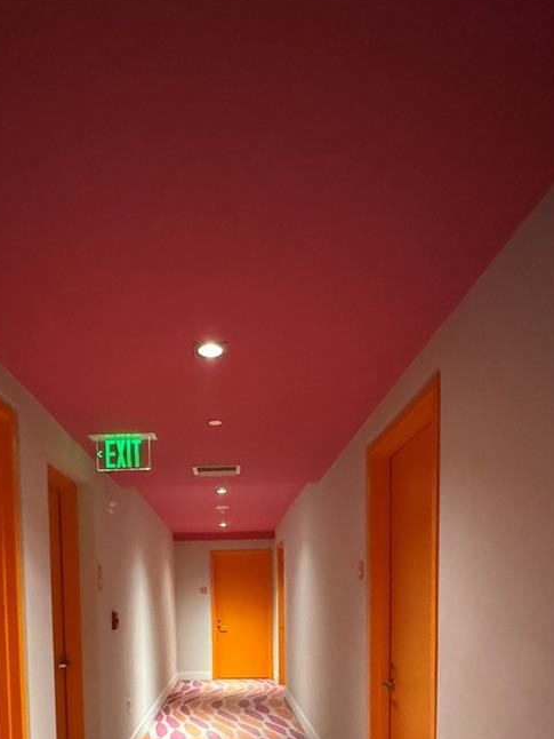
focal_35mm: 26
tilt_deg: -2.1
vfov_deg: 59.6
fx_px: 554
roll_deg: +1.1
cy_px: 633
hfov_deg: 52.5
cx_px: 206
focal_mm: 2.22
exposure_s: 1/60
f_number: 2.2
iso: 1250
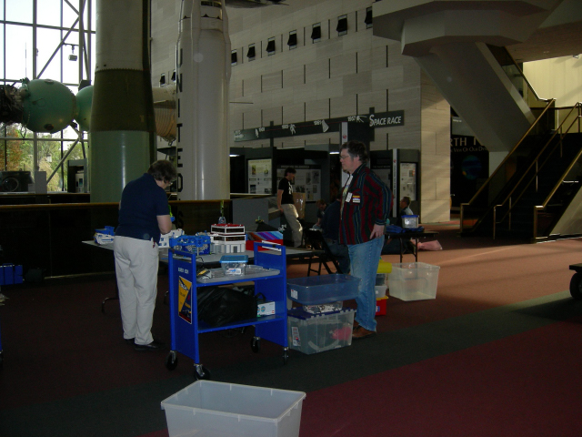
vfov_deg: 39.7
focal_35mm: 36
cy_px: 218
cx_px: 291
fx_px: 605
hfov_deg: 51.4
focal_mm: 7.5
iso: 200
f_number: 2.7
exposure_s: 1/60.1
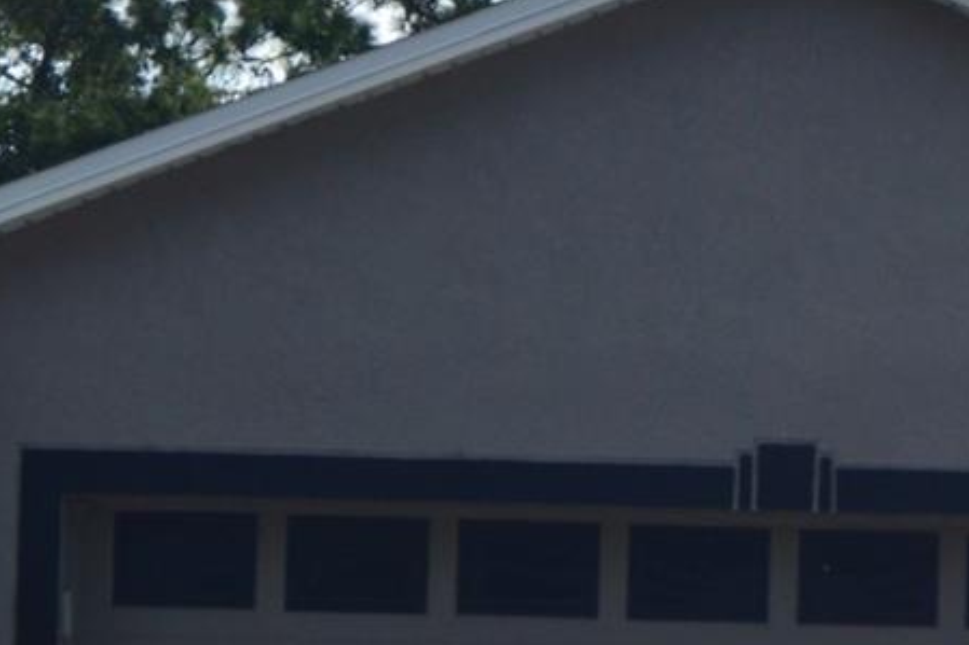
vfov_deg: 8.0
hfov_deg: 11.6
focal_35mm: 171
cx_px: 1357
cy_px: 689
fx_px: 4601
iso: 320
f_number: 11
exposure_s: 1/500
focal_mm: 32
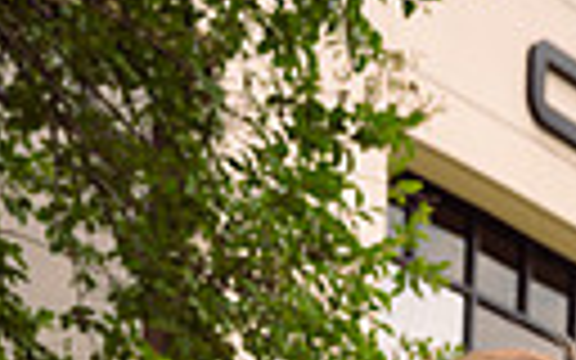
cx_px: 612
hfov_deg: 16.6
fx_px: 1915
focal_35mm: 122
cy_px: 954
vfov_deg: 9.2
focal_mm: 34
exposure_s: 1/200
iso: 100
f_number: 7.1
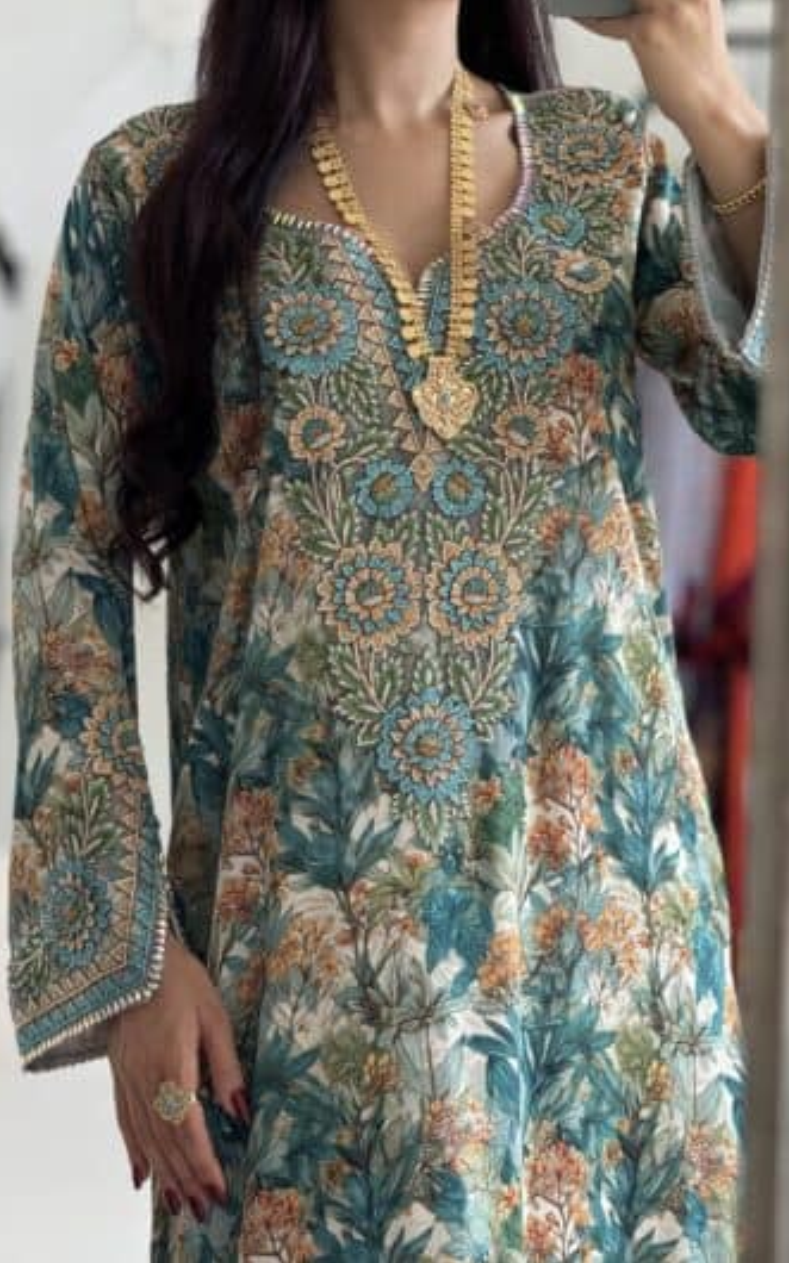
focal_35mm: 128
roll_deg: -1.7
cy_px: 630
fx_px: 4406
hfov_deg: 10.2
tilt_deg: -17.3
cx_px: 317
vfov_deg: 16.3
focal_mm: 15.66
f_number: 2.8
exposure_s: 1/99
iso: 125
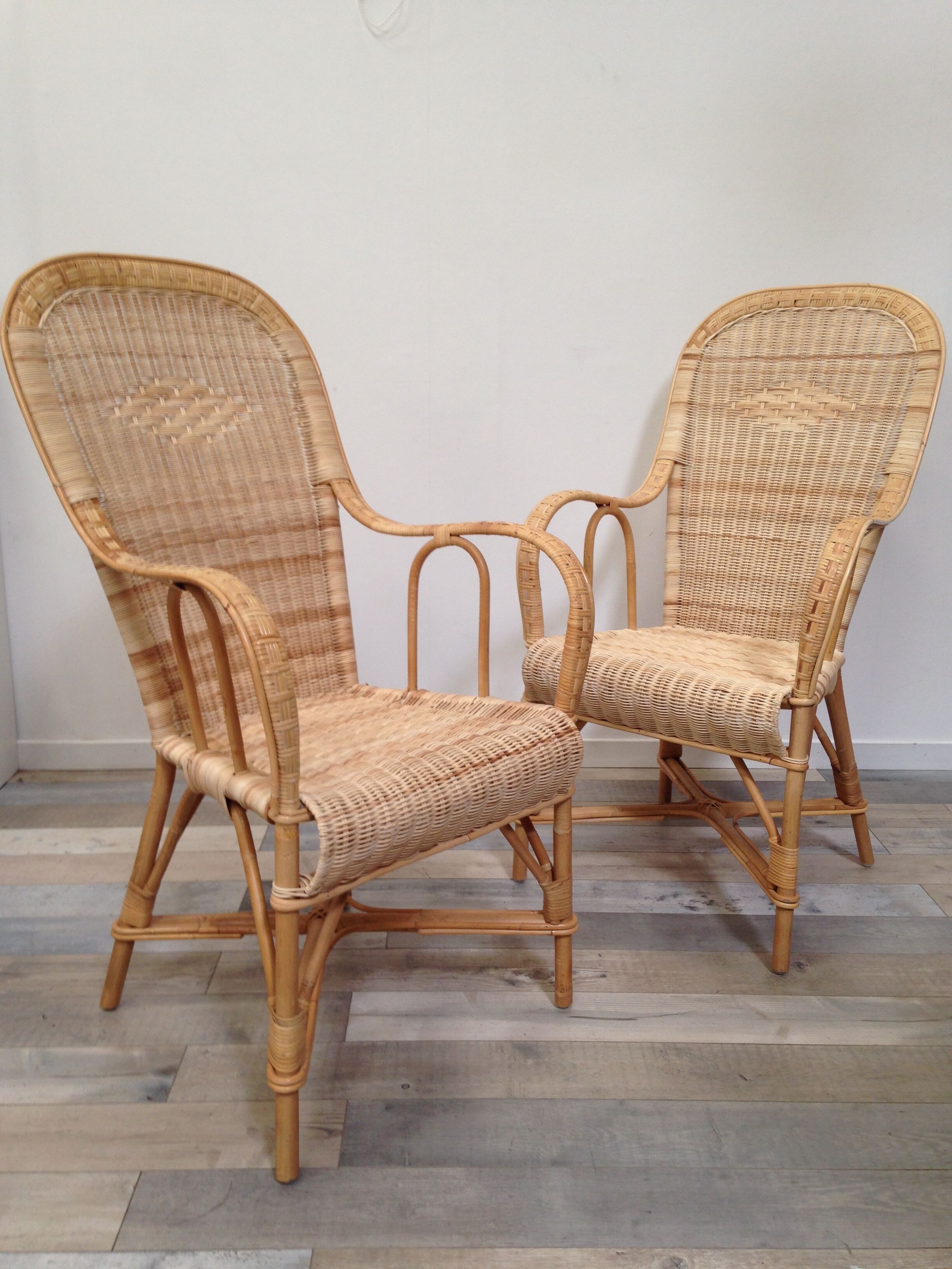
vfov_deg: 55.4
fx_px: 1210
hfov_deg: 42.9
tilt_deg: -16.0
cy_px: 634
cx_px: 476
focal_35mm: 33
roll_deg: -0.1
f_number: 2.4
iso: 50
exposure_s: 1/30
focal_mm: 4.12
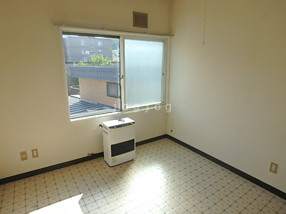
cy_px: 107
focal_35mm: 21
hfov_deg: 79.0
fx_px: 174
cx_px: 143
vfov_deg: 63.4
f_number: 3.5
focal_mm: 3.7
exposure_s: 1/320
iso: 125
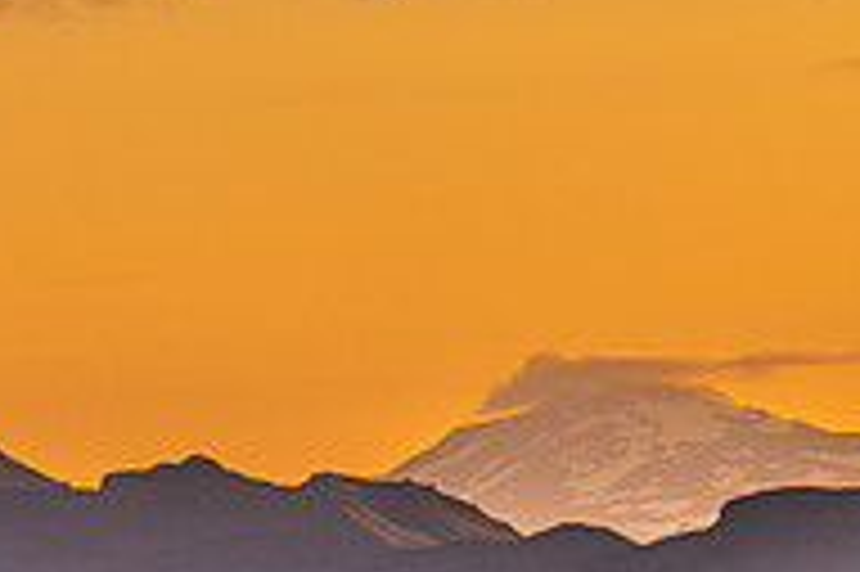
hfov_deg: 2.2
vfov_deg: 1.5
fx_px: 22436
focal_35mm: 940
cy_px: 624
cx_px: 95
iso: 200
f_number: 6.3
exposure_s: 1/400
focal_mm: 309
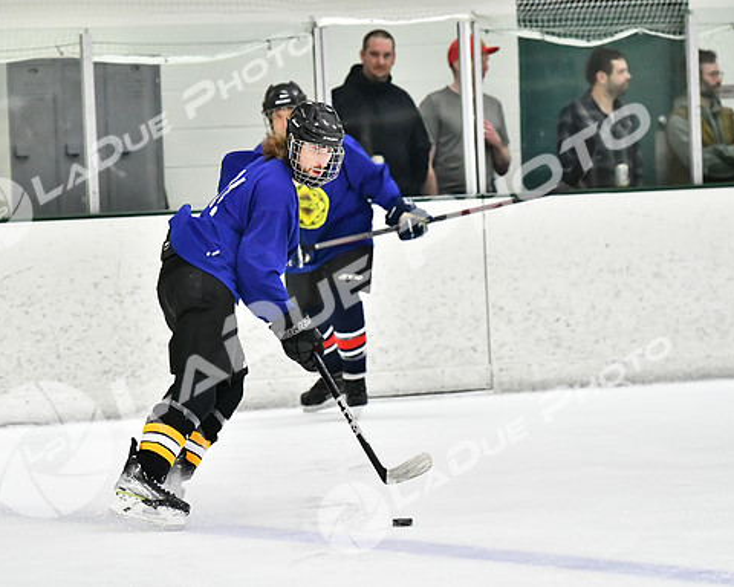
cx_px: 315
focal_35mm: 221
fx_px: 4801
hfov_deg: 8.7
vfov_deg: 7.0
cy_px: 293
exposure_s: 1/1600
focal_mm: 130
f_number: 2.8
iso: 6400
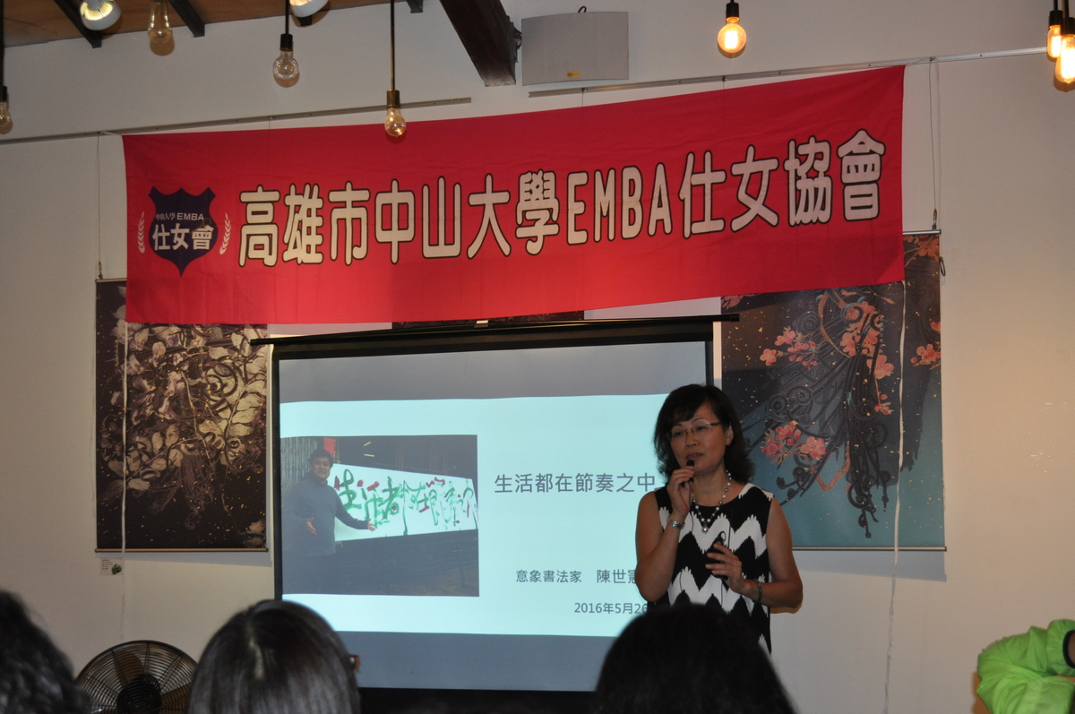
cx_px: 538
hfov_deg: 36.9
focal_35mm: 54
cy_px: 357
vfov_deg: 25.0
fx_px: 1611
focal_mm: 36
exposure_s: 1/80
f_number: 5
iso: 800
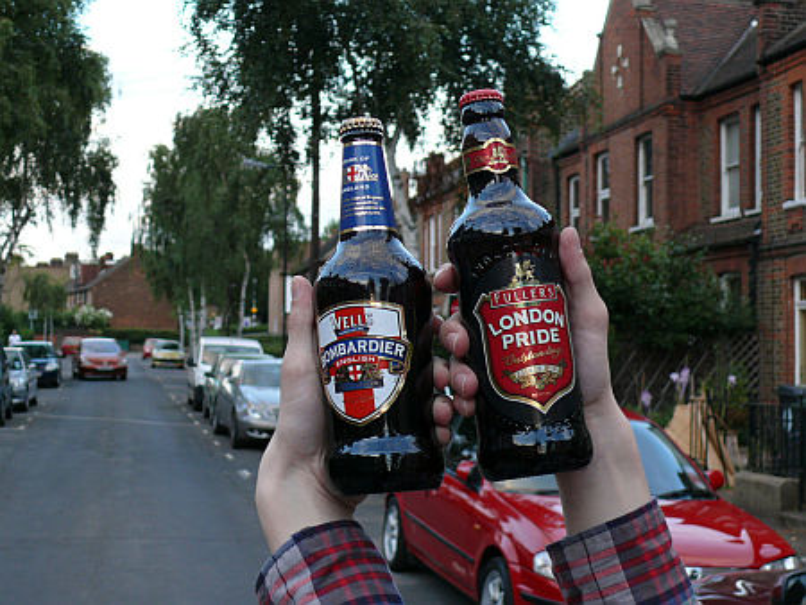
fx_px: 1305
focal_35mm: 56
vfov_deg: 26.1
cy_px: 302
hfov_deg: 34.3
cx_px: 403
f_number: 3.2
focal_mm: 9.6
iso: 100
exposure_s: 1/50
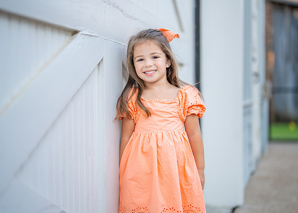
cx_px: 159
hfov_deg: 35.2
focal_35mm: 55
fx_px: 469
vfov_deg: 25.5
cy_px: 106
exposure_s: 1/640
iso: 125
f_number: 1.2
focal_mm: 50
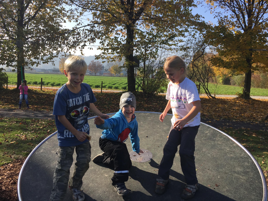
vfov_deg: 48.2
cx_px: 134
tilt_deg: -9.5
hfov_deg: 61.7
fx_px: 225
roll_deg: -2.7
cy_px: 100
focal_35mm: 29
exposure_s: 1/1041
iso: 32
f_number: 2.2
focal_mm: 4.15
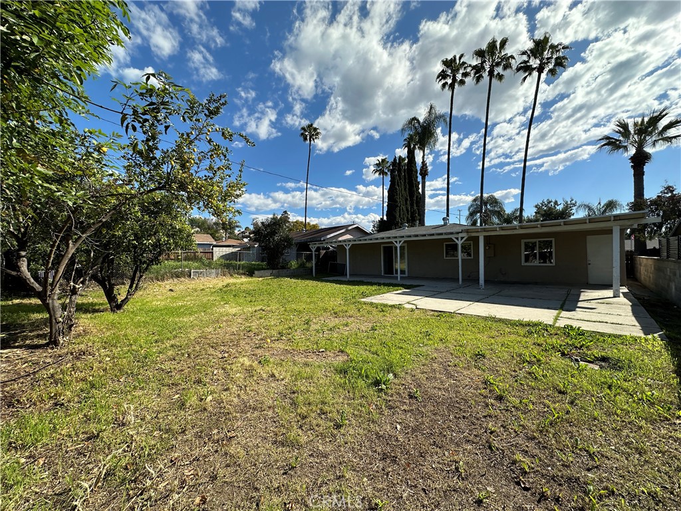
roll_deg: +1.1
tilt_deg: +0.6
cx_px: 340
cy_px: 256
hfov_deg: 102.1
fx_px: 275
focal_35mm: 14
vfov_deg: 85.7
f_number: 2.2
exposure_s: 1/2174
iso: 50
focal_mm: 2.22
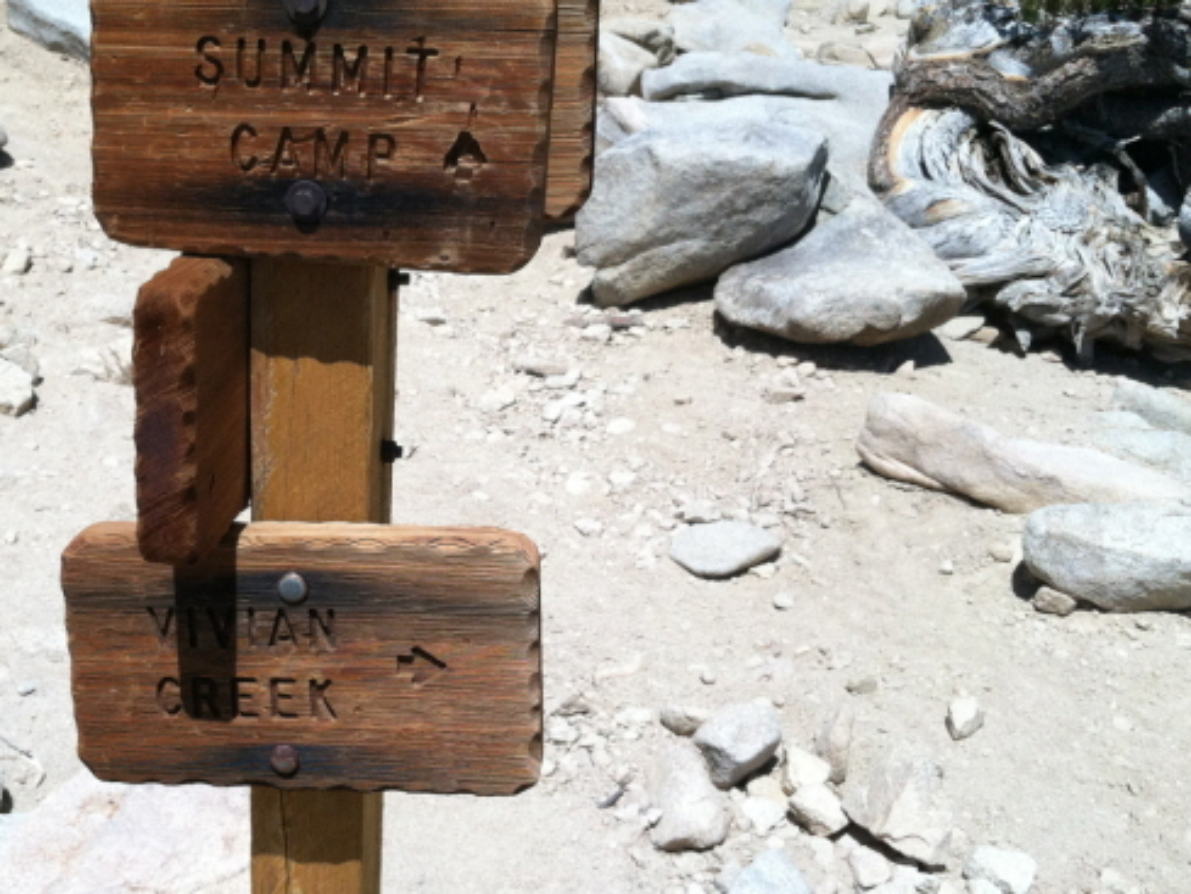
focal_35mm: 50
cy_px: 412
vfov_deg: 29.1
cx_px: 392
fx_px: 1721
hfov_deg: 37.7
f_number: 2.8
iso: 100
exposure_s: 1/2876
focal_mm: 3.85
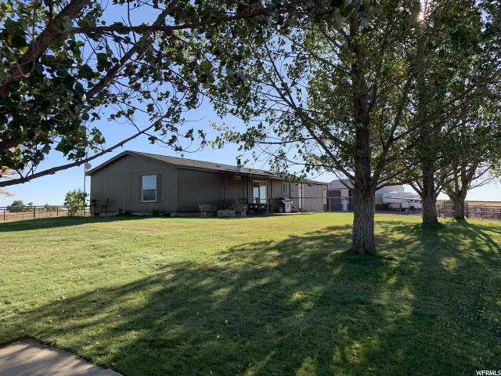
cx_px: 250
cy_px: 188
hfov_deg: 67.3
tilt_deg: +3.5
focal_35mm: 26
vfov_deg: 53.1
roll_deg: +0.1
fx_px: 376
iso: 25
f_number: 1.8
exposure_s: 1/1368
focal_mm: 4.25
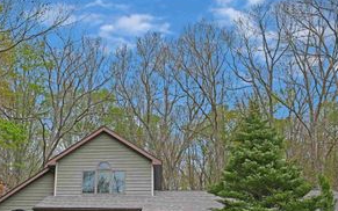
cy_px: 185
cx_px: 93
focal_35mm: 49
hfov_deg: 40.1
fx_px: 451
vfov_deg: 25.6
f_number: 6.3
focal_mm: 28
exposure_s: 1/125
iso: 100
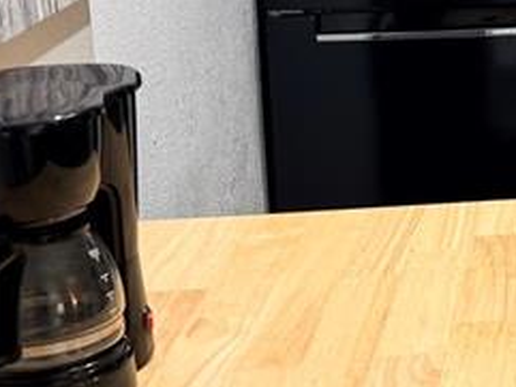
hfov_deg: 17.6
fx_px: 1521
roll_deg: +1.4
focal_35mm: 102
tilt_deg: -7.6
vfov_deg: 14.2
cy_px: -38
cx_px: 732
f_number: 1.78
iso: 160
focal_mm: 6.76
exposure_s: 1/60
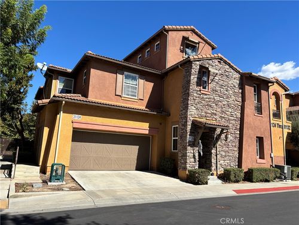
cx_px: 150
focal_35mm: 26
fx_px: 225
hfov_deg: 67.3
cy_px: 112
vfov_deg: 53.1
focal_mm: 5.96
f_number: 1.6
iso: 50
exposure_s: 1/3311
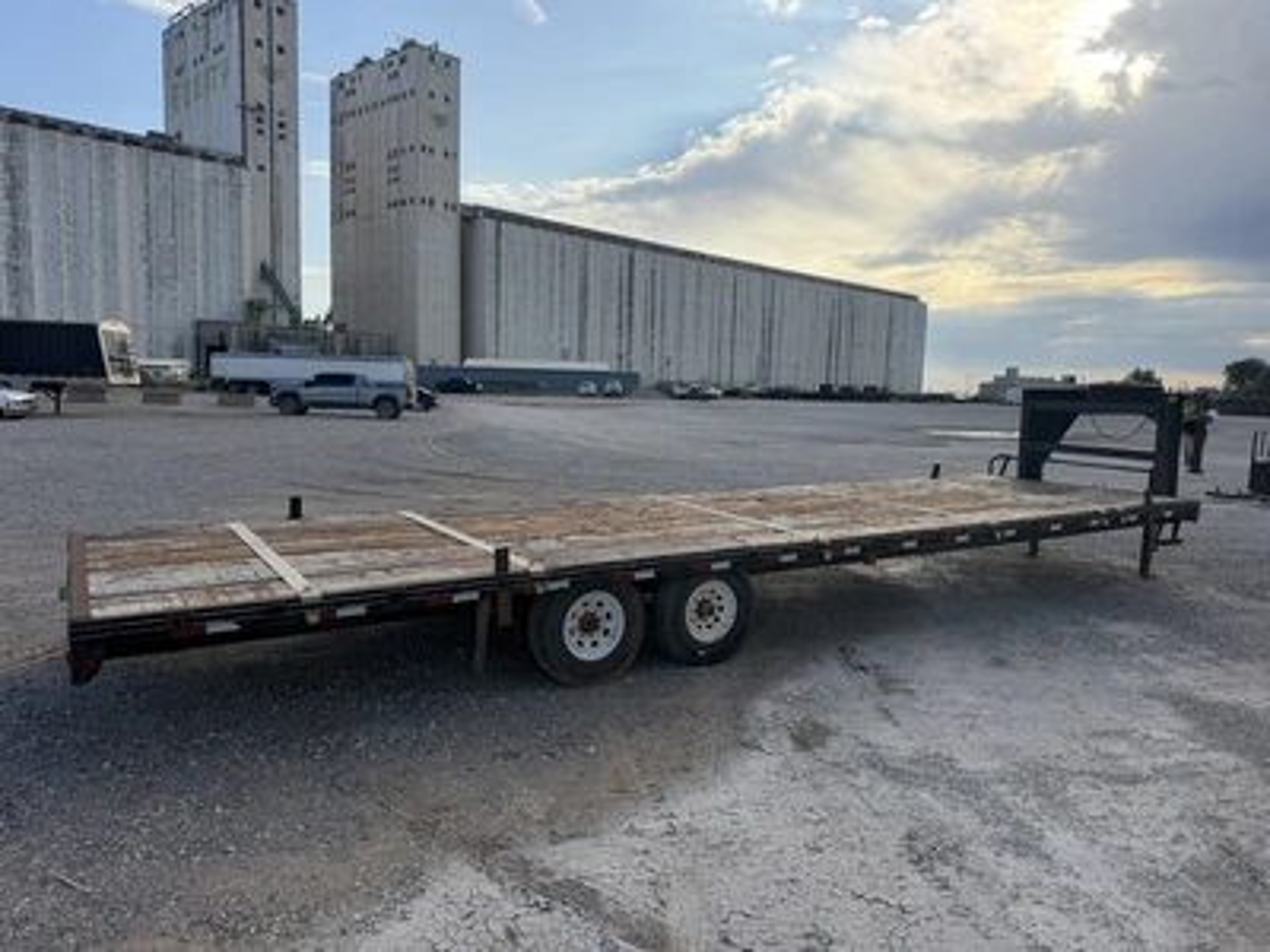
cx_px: 635
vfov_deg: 56.8
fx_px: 881
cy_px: 476
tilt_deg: -5.2
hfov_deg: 71.6
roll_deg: -2.6
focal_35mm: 24
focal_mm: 6.76
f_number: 1.78
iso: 100
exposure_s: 1/3953
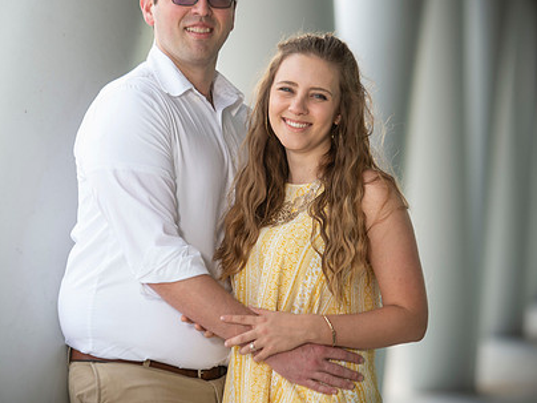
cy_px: 157
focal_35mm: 214
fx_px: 3320
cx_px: 238
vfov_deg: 6.9
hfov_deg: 9.2
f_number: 2.8
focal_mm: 155
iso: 50
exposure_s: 1/200
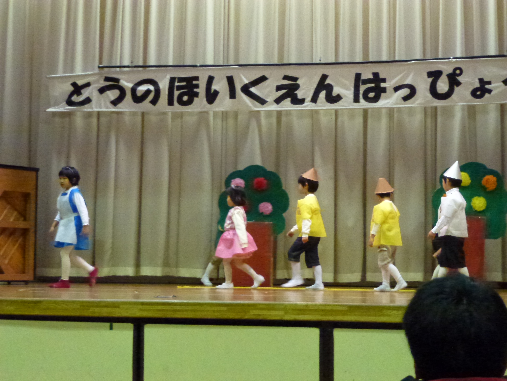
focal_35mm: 61
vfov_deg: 24.0
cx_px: 254
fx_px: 893
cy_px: 190
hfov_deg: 31.7
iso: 1600
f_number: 4.5
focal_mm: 10.9
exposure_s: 1/40
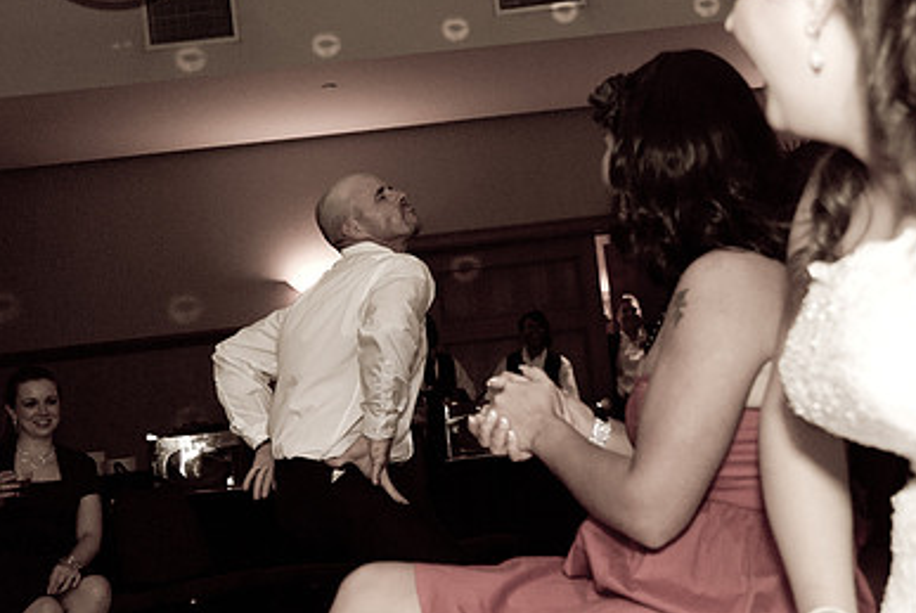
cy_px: 315
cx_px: 573
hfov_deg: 36.6
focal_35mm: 54
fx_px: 1376
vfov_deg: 25.1
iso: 640
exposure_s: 1/60
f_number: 2.8
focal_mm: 24
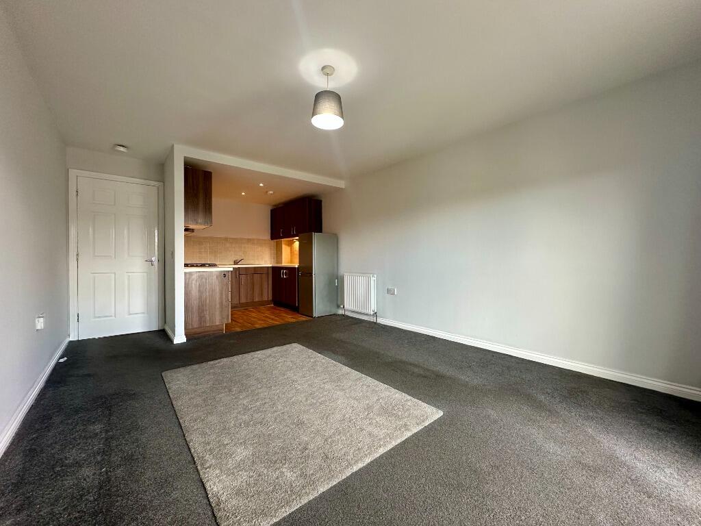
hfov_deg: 102.1
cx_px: 350
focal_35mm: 14
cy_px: 263
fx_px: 284
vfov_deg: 85.7
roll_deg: -0.4
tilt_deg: -0.8
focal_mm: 2.22
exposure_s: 1/100
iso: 160
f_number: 2.2
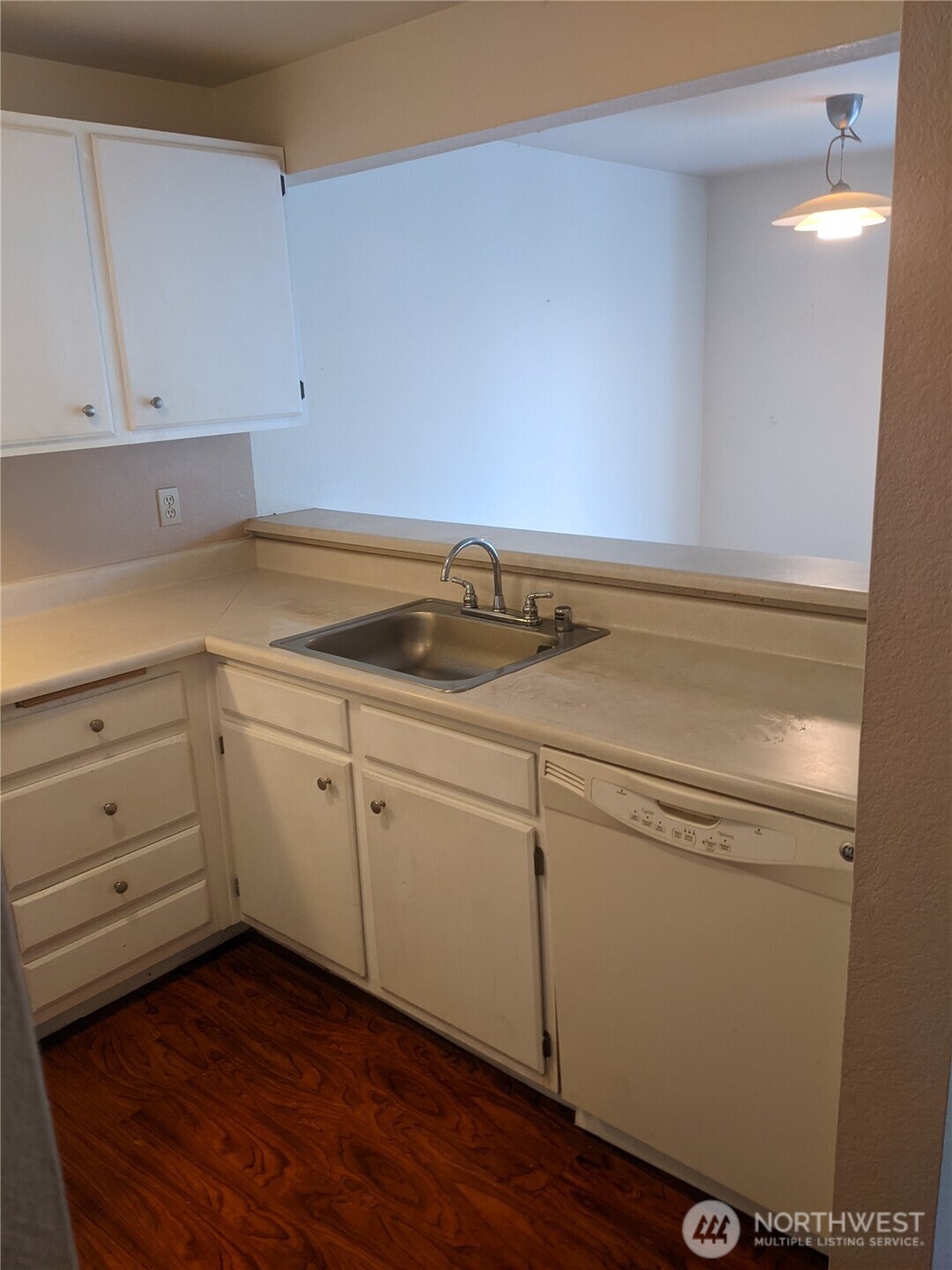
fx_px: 990
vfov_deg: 65.3
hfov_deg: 51.4
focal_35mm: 27
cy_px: 635
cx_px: 476
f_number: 1.8
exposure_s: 1/24
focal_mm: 4.44
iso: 76
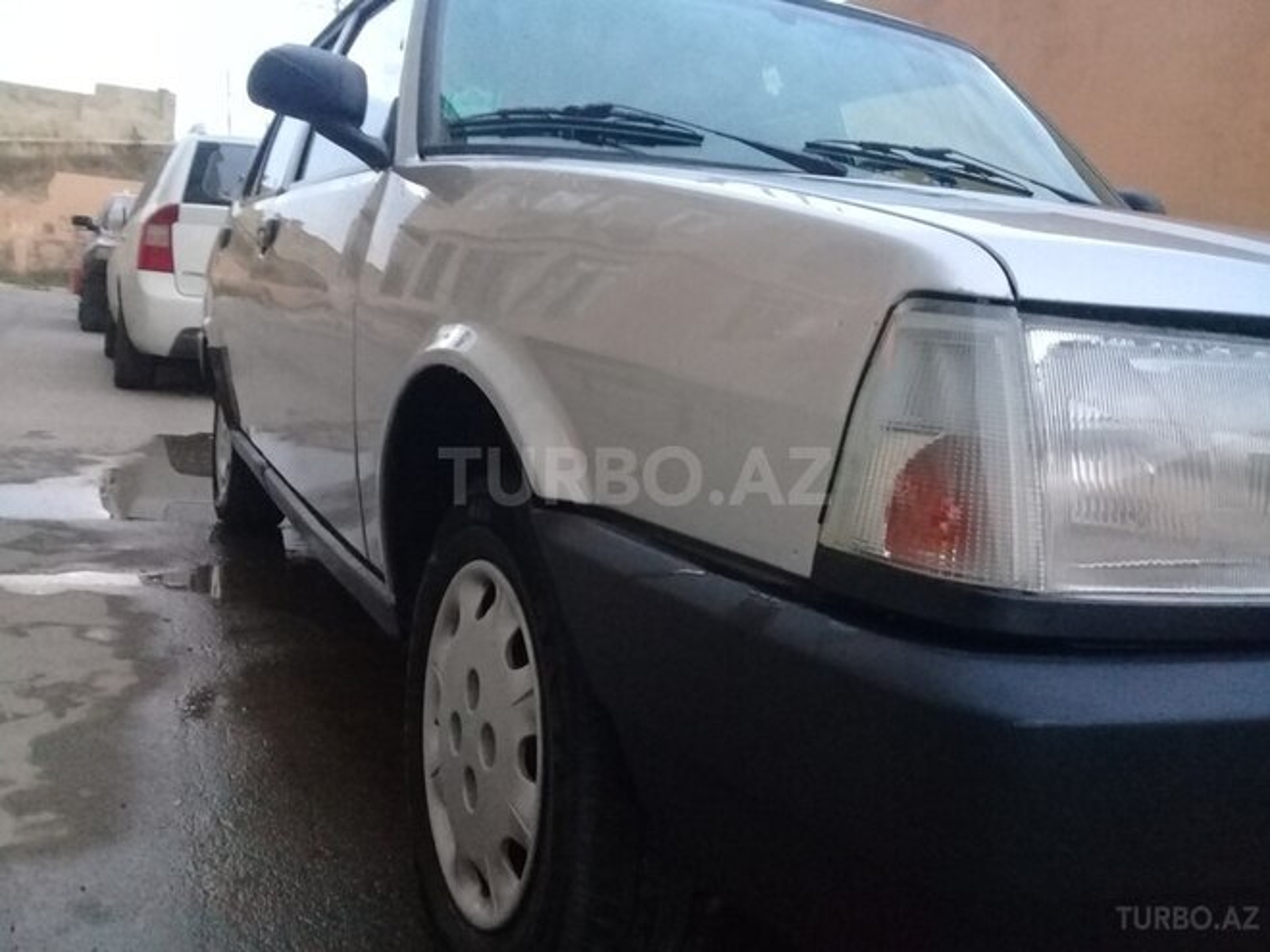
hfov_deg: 58.4
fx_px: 1137
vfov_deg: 45.4
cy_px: 476
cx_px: 635
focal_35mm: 31
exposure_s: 1/17
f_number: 2.2
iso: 500
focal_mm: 3.3
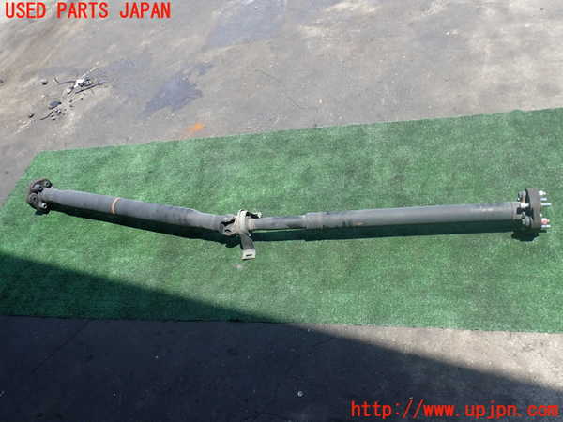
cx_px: 282
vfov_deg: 46.8
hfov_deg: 60.0
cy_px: 211
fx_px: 488
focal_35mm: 30
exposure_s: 1/500
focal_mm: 5.4
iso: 100
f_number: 3.2
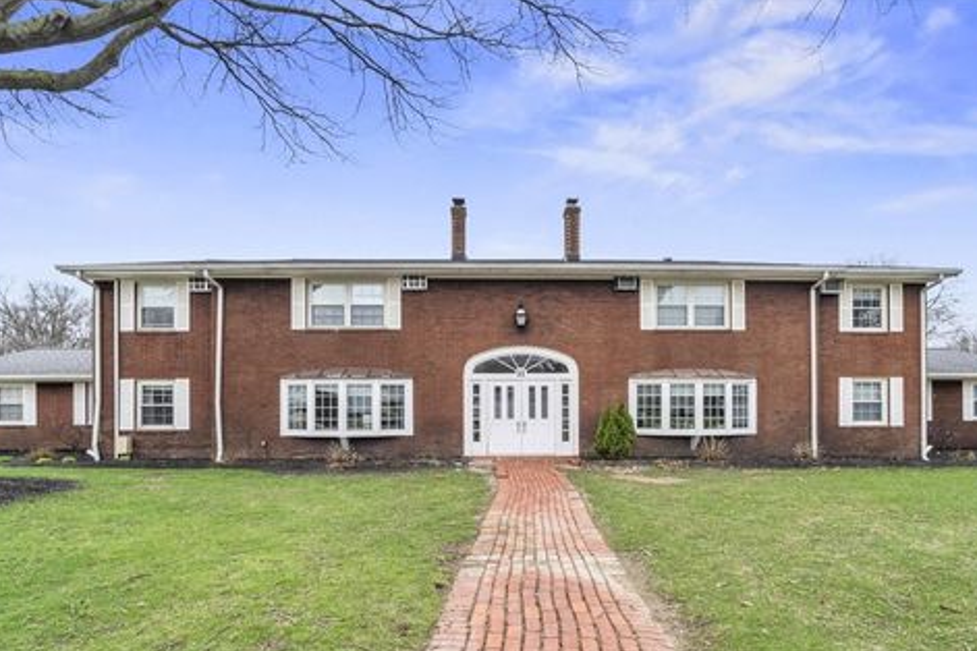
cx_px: 496
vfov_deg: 70.4
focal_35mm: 17
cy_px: 342
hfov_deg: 93.3
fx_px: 461
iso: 400
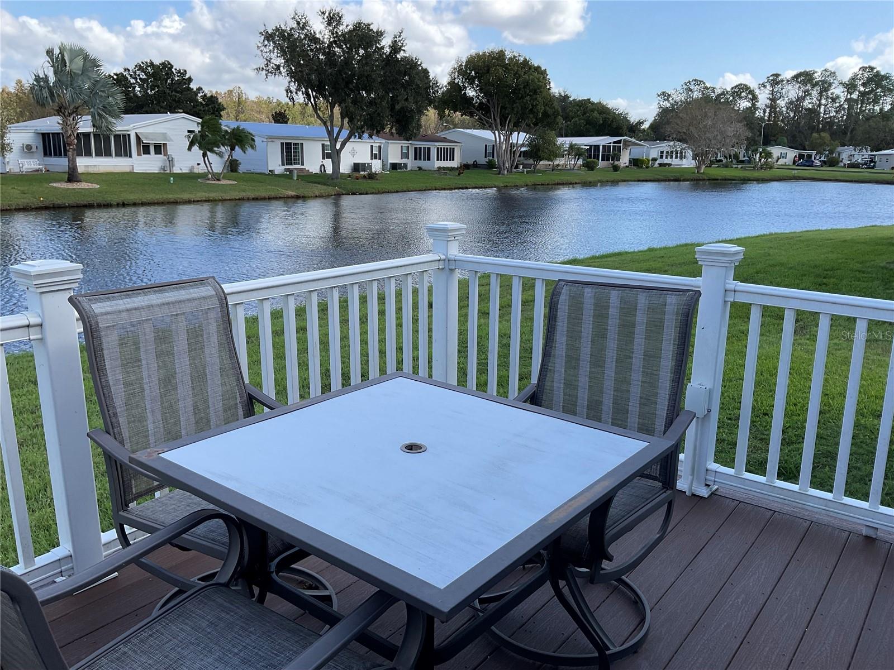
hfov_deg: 61.7
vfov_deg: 48.2
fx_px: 749
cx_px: 447
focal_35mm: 29
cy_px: 335
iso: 16
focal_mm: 3
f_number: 1.8
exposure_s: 1/642
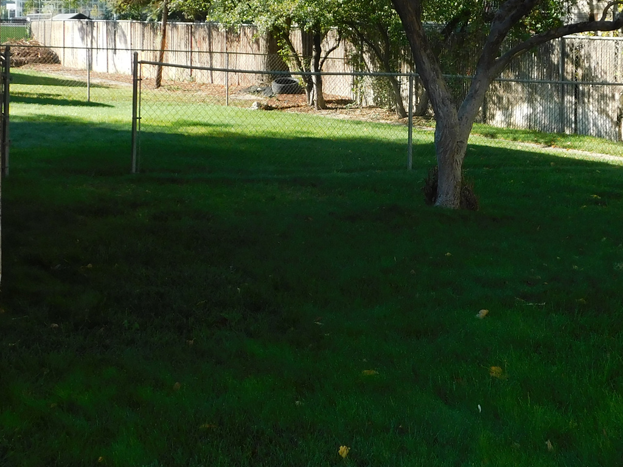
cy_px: 141
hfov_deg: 26.9
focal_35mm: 72
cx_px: 400
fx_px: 1296
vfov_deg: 20.3
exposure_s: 1/320
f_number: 3.5
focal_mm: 6.3
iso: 125
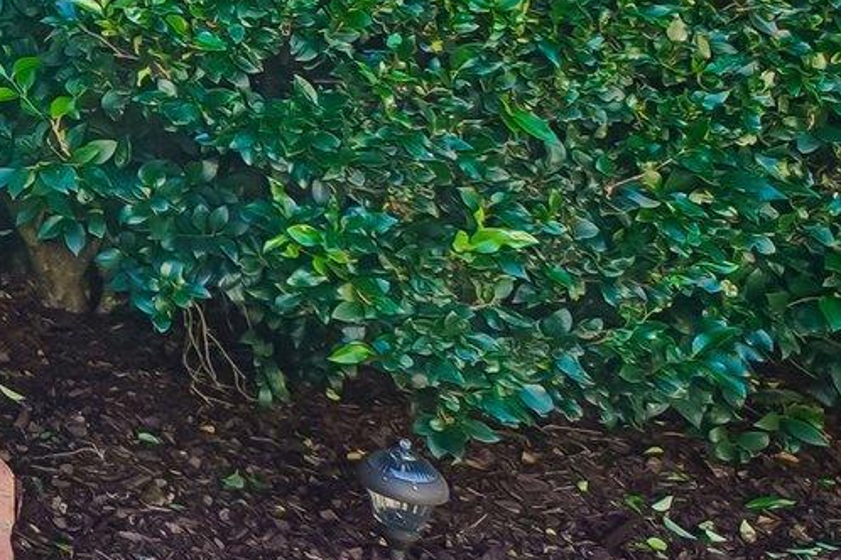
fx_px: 1729
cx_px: -755
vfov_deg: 16.7
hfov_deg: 19.1
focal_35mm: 74
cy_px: -291
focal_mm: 12
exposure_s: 1/50
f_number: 8
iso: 400
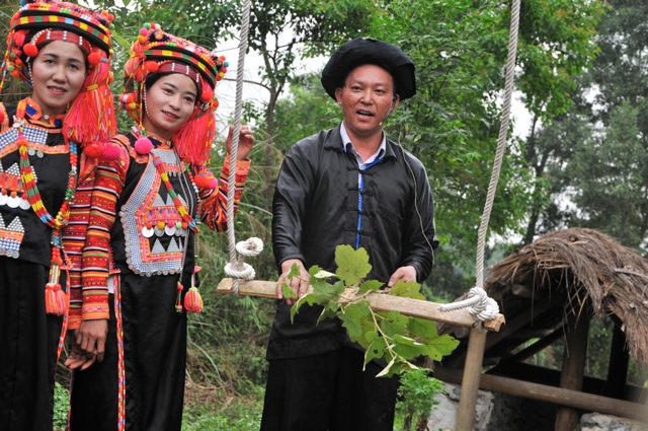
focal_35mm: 75
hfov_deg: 27.0
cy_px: 216
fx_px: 1348
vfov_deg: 18.1
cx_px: 324
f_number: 5.6
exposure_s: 1/320
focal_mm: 50
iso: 320
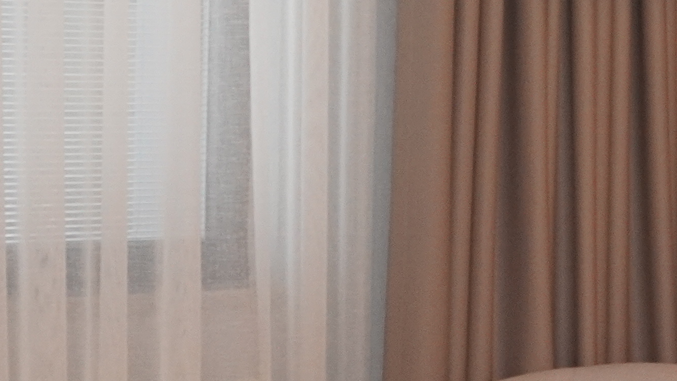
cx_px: 936
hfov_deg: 15.7
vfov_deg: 9.4
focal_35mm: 128
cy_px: 66
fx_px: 2298
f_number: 4
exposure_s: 1/160
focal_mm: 18
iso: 1000
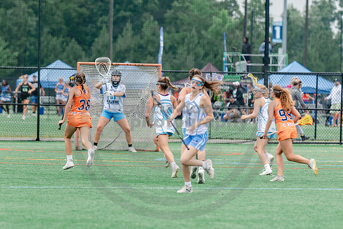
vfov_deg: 3.3
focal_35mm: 416
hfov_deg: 5.0
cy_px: 141
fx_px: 3960
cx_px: 84
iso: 250
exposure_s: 1/640
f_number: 3.2
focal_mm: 200
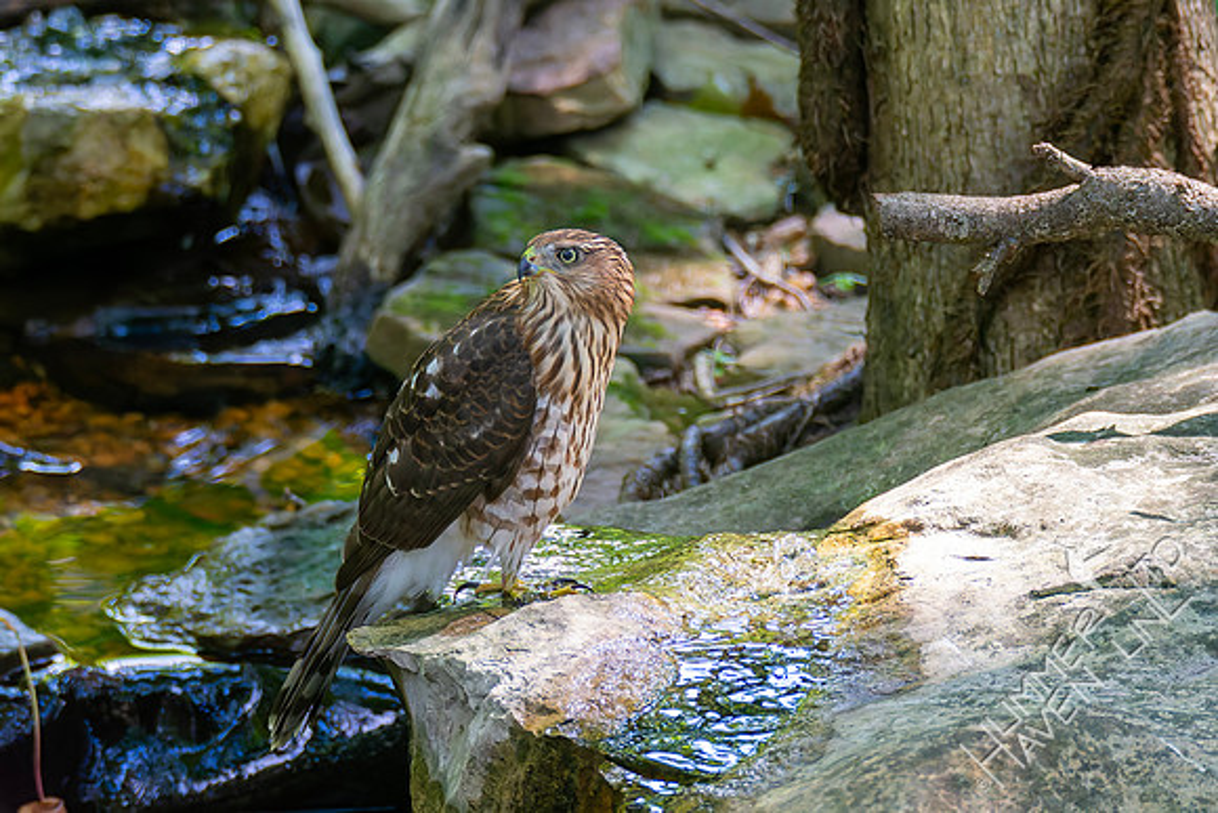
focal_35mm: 495
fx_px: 16751
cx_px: 609
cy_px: 406
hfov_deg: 4.2
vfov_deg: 2.8
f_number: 6.3
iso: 8000
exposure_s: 1/500
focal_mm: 330
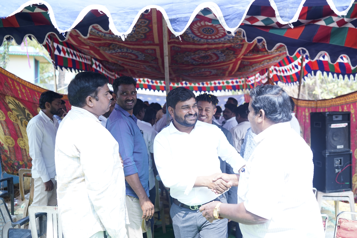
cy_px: 119
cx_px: 178
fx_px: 347
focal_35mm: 35
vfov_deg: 37.9
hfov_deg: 54.4
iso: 640
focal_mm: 35
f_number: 2.8
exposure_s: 1/1250
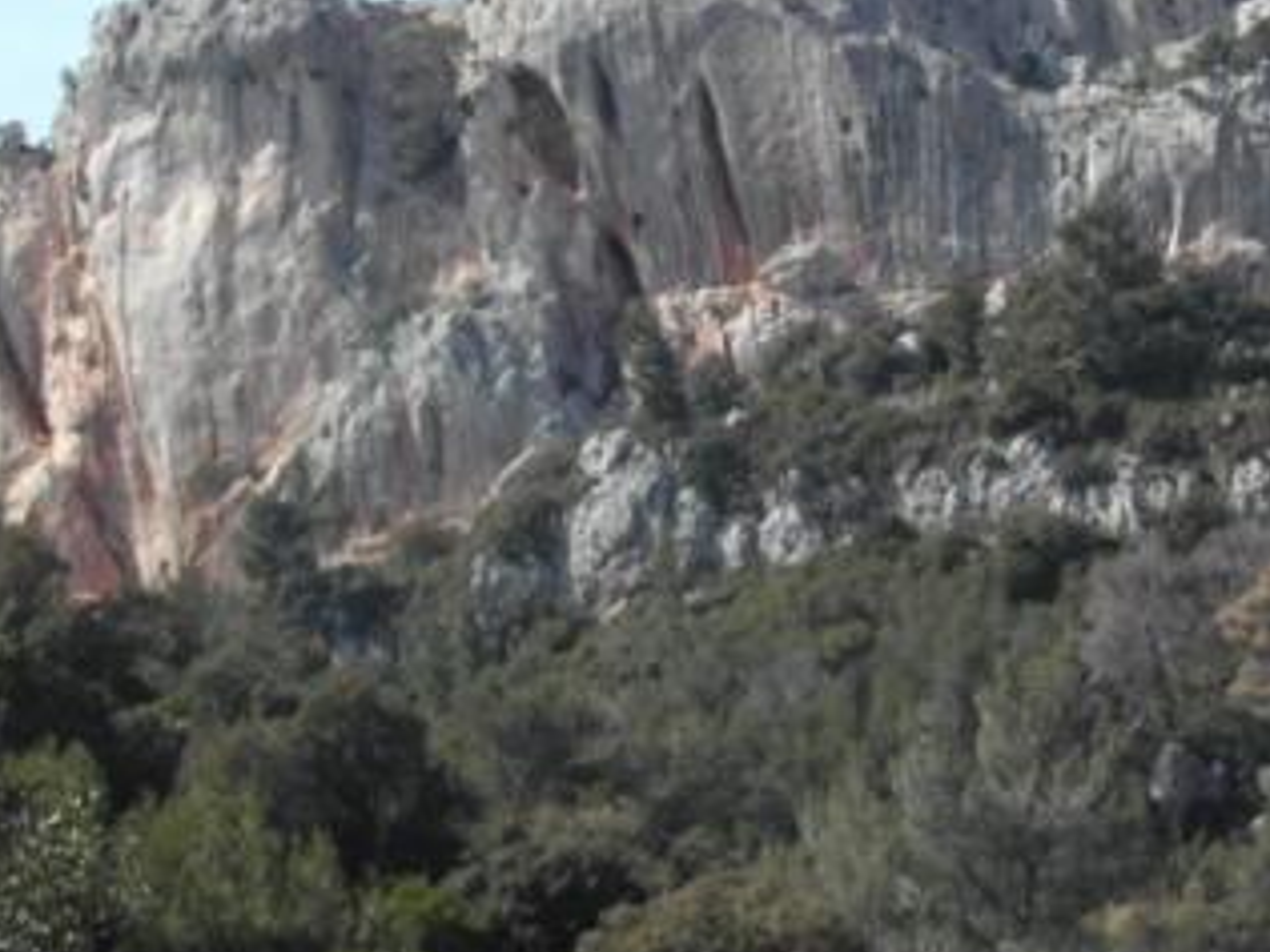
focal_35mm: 102
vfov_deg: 14.5
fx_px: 3742
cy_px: 341
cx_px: 695
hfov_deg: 19.3
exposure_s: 1/626
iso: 100
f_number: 3.8
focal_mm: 15.3
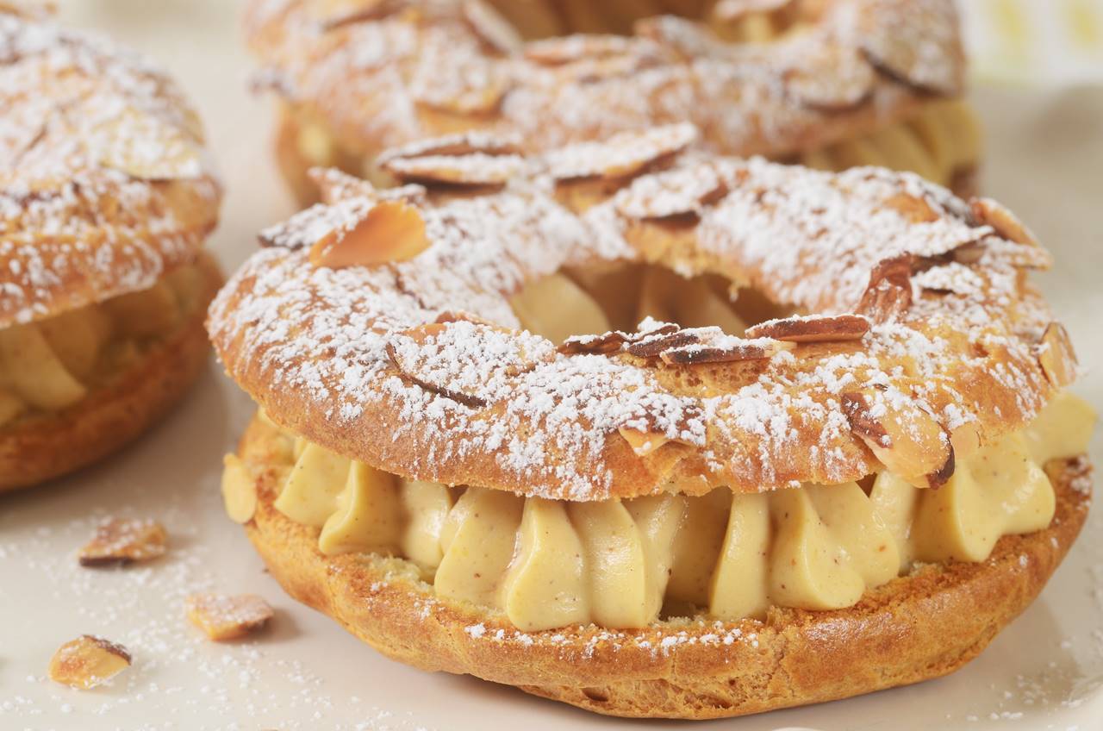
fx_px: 4816
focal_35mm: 158
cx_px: 552
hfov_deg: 13.1
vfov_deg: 8.7
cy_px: 366
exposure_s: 1/100
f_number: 8
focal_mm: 105
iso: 100
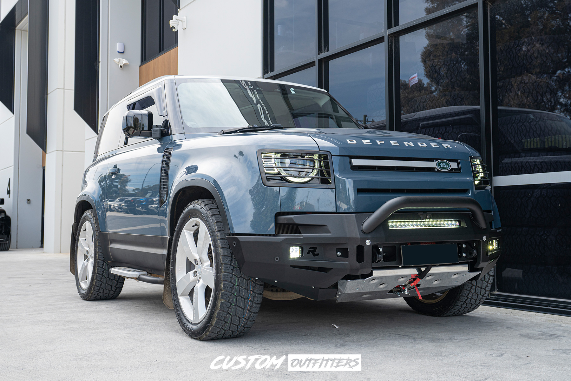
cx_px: 286
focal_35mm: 35
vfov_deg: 37.9
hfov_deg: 54.4
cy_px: 190
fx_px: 555
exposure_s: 1/80
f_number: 4.5
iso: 100
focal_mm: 35
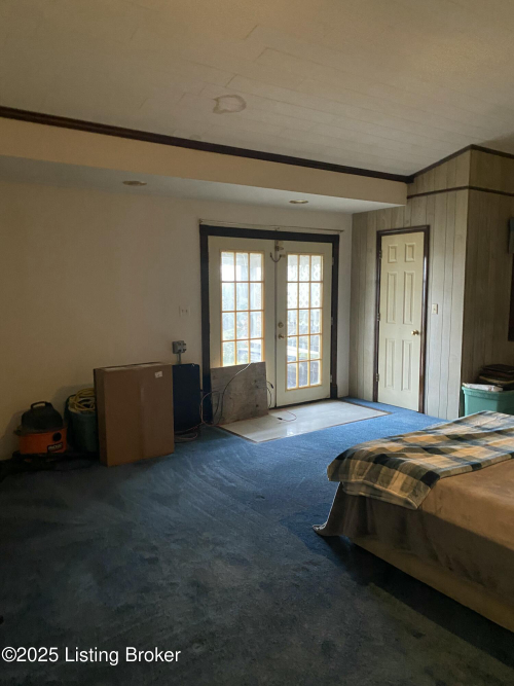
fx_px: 515
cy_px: 343
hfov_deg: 53.0
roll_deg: -0.3
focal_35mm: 26
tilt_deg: -4.9
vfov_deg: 67.3
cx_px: 257
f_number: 1.8
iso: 640
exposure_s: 1/30
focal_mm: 4.25
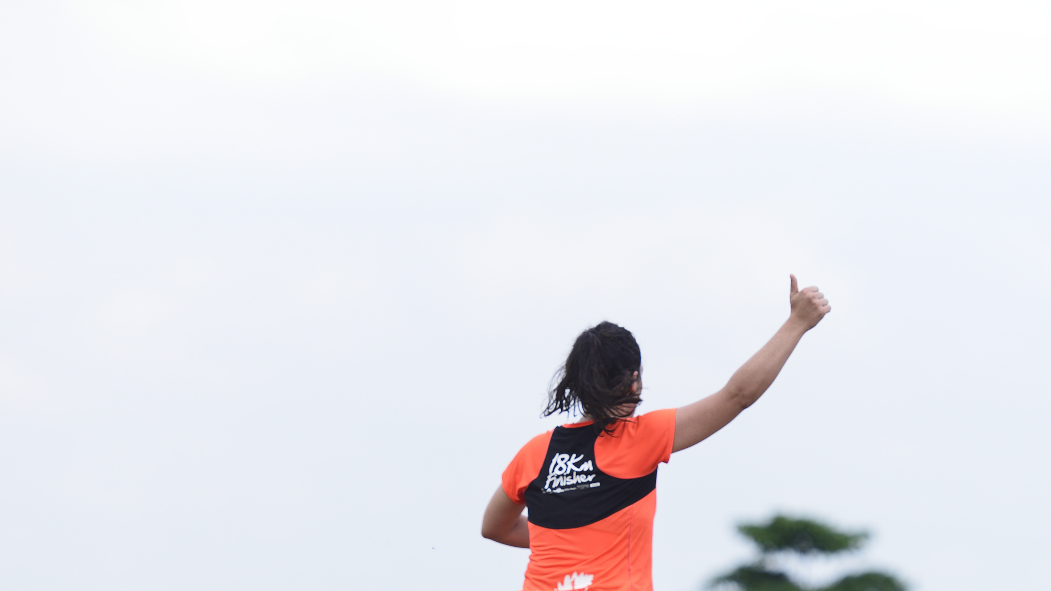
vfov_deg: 4.6
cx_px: 660
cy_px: 506
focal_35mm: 264
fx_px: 7358
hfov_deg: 8.2
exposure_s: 1/800
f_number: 2.8
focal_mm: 140
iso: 125
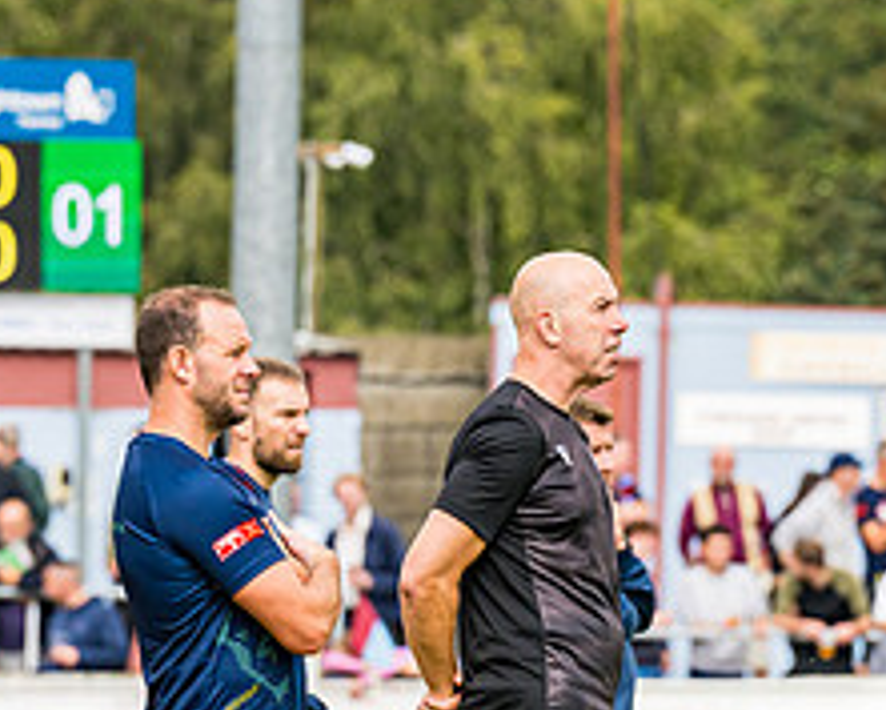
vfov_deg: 2.6
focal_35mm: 588
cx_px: 316
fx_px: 15425
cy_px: 677
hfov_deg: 3.3
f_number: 5
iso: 400
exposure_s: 1/2000
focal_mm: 200
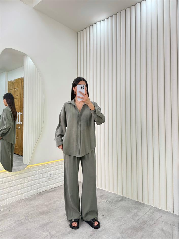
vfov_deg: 71.6
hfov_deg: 56.8
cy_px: 120
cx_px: 90
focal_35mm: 24
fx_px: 165
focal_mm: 6.76
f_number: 1.78
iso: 100
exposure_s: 1/183
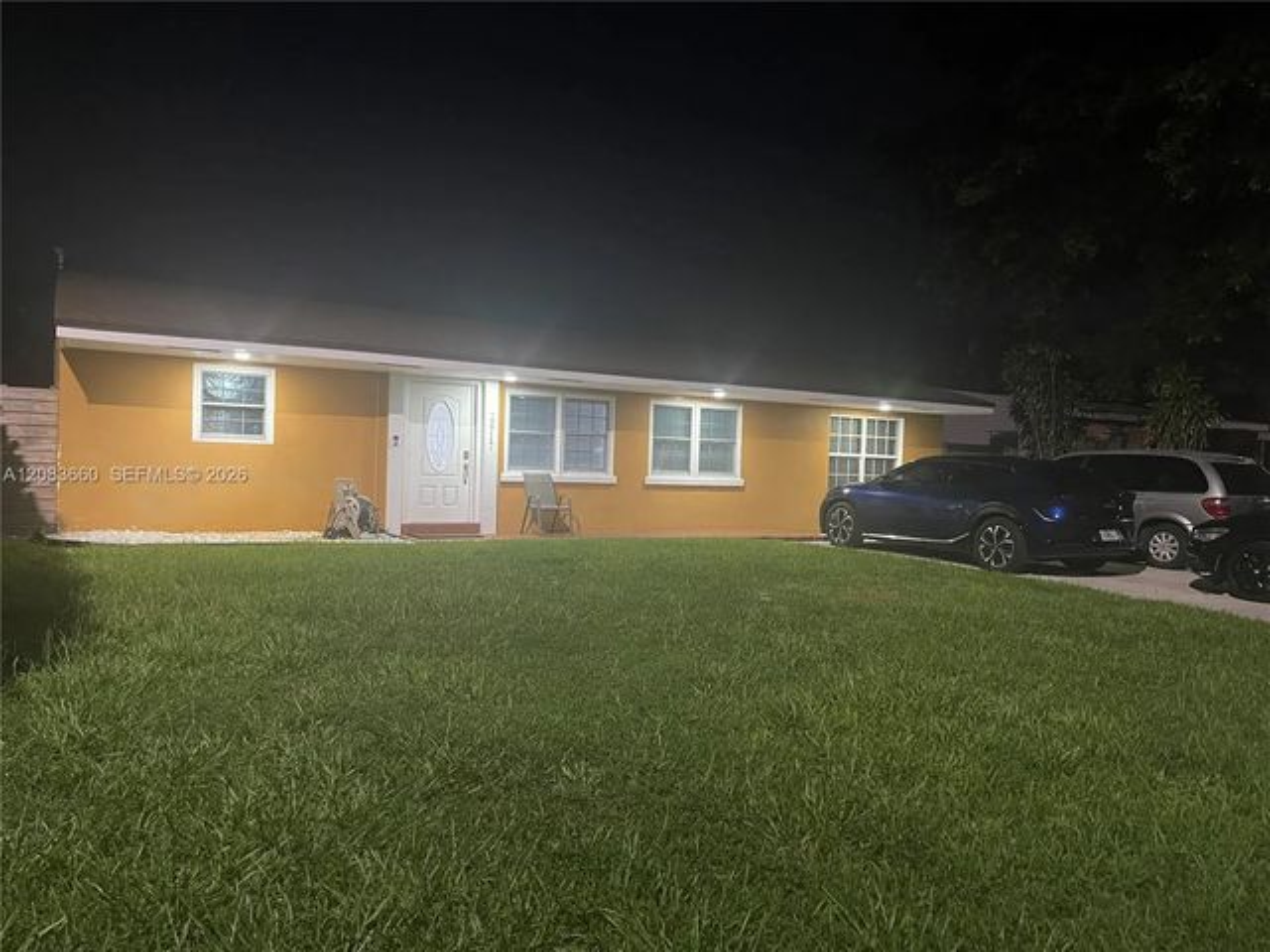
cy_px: 476
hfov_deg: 69.4
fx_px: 917
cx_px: 635
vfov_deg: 54.9
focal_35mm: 25
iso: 500
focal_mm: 5.1
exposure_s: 1/30
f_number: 1.6
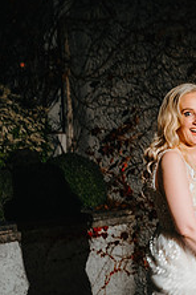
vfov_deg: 27.8
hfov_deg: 18.8
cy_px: 238
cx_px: 184
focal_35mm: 71
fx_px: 580
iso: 1250
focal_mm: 35
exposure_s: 1/20
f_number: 5
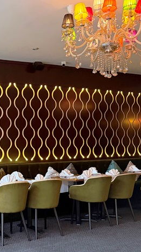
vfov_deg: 55.3
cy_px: 125
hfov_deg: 29.0
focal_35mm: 36
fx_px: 240
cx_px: -22
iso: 500
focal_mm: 6.76
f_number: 1.78
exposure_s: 1/43
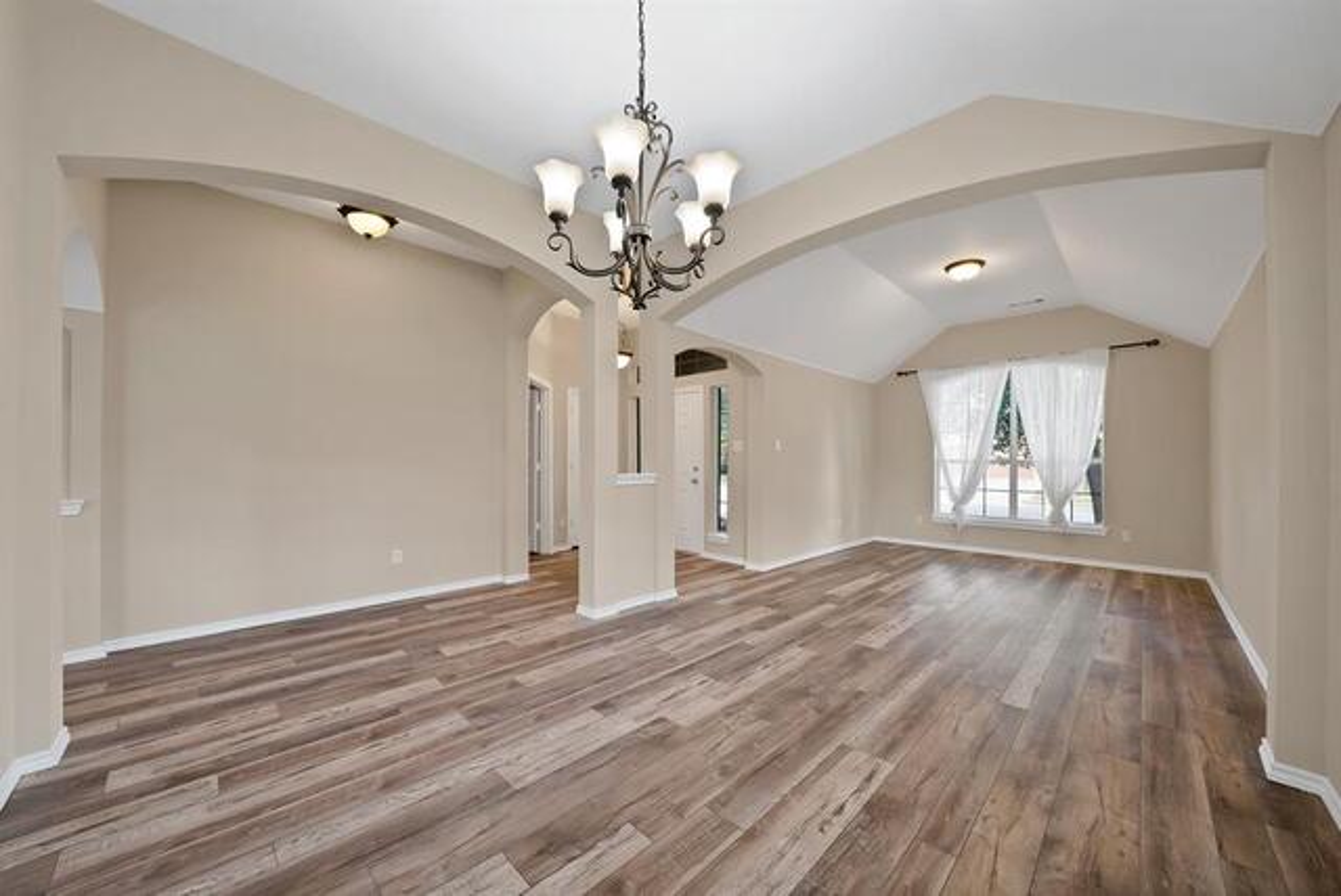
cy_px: 448
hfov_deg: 112.6
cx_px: 670
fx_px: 447
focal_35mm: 12
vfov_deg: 90.1
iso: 640
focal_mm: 12
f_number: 9
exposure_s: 1/1.67
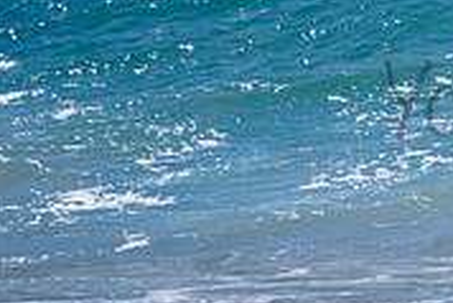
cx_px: 813
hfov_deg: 1.0
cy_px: -34
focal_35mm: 1999
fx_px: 25174
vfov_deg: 0.7
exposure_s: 1/2000
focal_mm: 500
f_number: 5.6
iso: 110
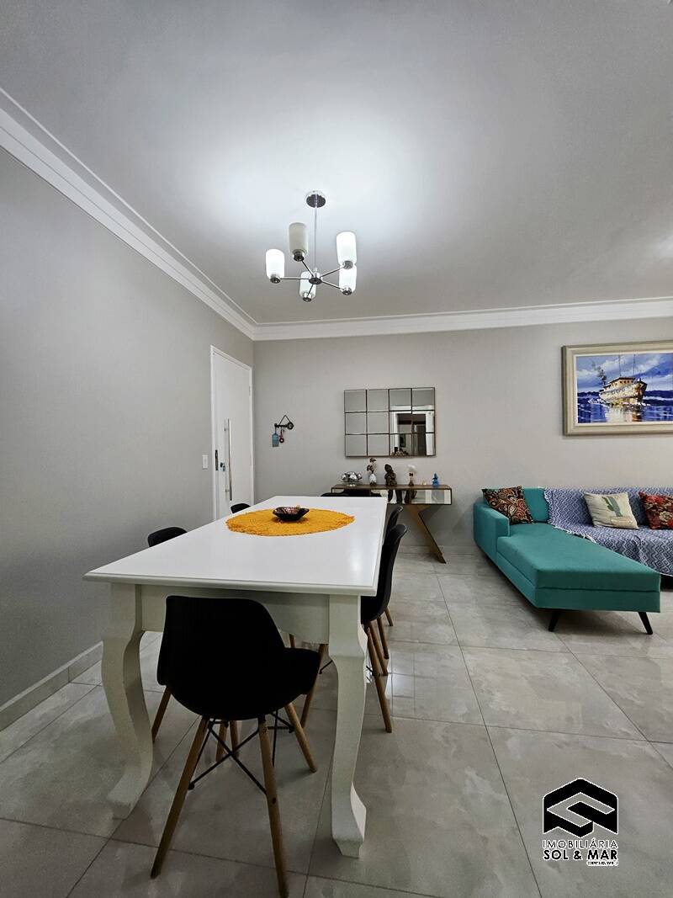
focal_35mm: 13
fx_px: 337
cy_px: 449
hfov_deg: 89.9
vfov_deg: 106.2
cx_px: 336
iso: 100
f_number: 2.2
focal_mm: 1.7
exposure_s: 1/60
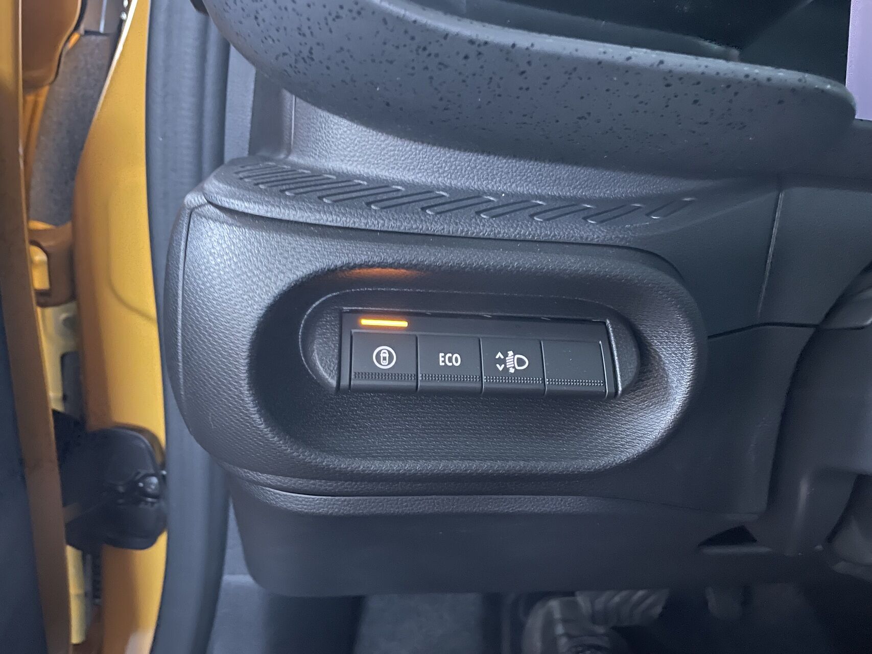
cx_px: 436
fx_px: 655
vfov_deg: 53.1
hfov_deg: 67.3
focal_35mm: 26
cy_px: 327
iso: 1000
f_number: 1.6
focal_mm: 4.2
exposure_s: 1/17
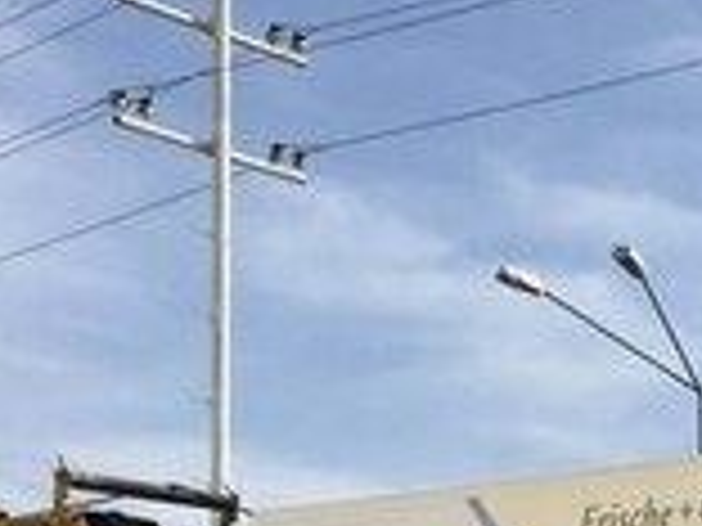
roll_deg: -1.3
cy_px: 915
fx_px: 2494
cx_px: 1480
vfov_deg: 11.3
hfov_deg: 13.4
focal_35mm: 123
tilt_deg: +3.5
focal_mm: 4.15
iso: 25
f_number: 2.2
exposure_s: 1/2653
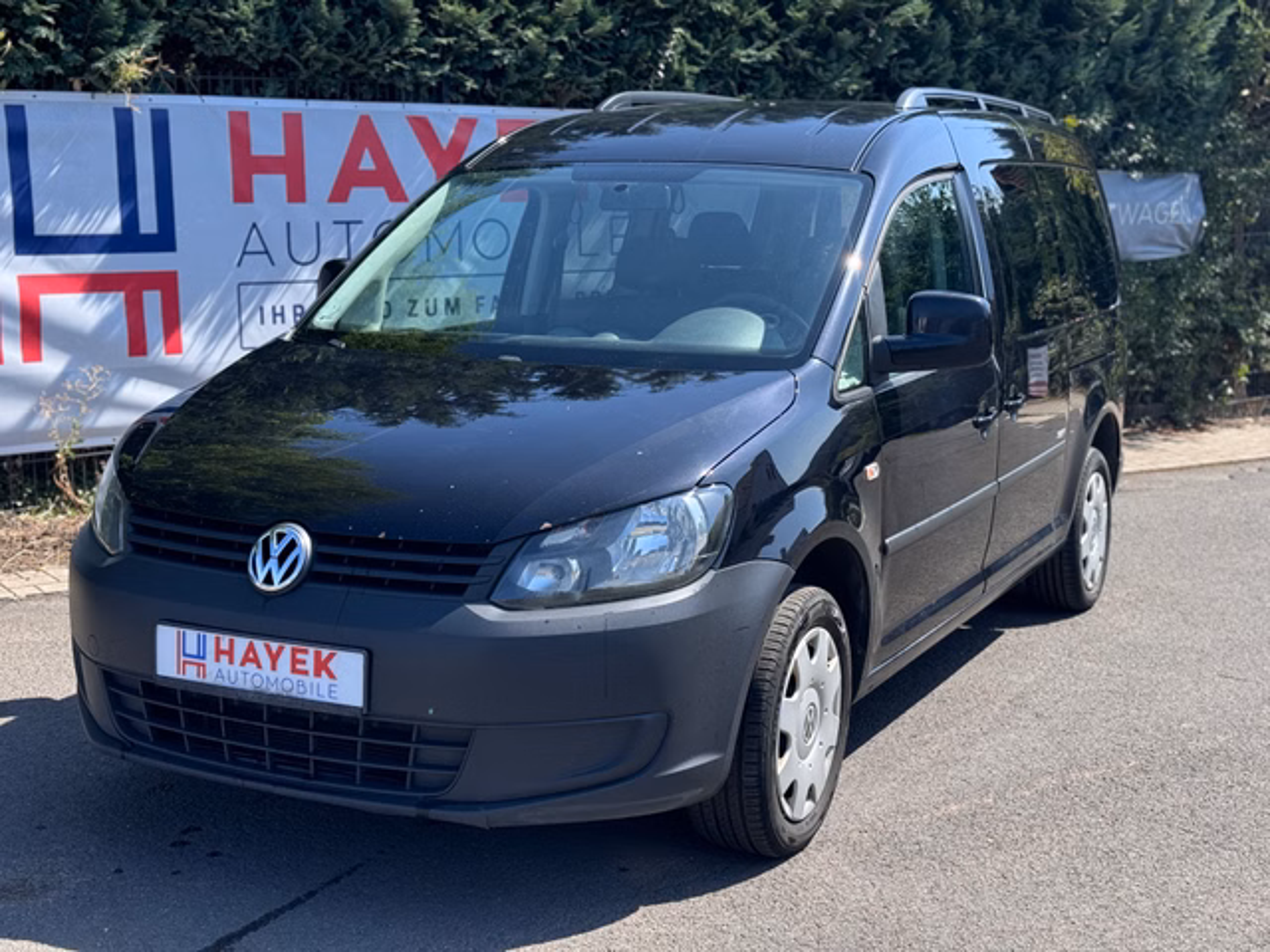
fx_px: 1761
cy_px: 476
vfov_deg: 30.3
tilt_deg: -11.0
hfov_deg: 39.7
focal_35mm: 48
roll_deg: +1.0
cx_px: 635
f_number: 1.78
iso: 64
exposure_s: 1/1490
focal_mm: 6.76
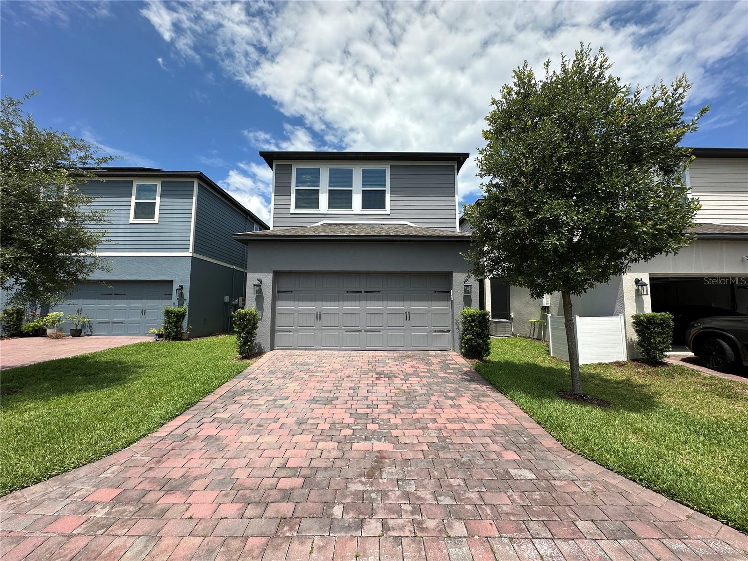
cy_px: 280
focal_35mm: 14
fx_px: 303
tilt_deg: +6.0
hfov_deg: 102.1
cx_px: 374
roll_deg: -0.6
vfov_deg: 85.7
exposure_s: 1/2053
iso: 50
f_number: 2.2
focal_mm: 2.22
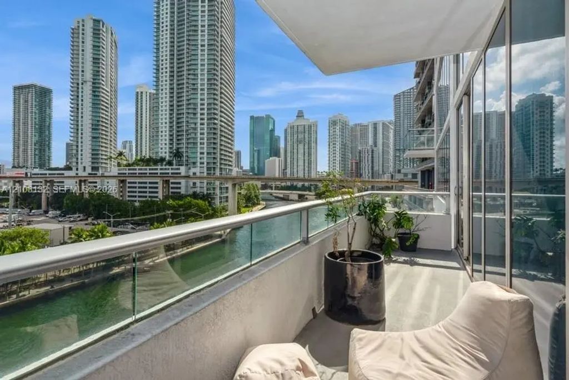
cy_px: 190
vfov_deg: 70.5
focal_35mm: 17
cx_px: 284
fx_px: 269
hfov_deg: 93.3
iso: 200
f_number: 18
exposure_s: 1/250
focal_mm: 17
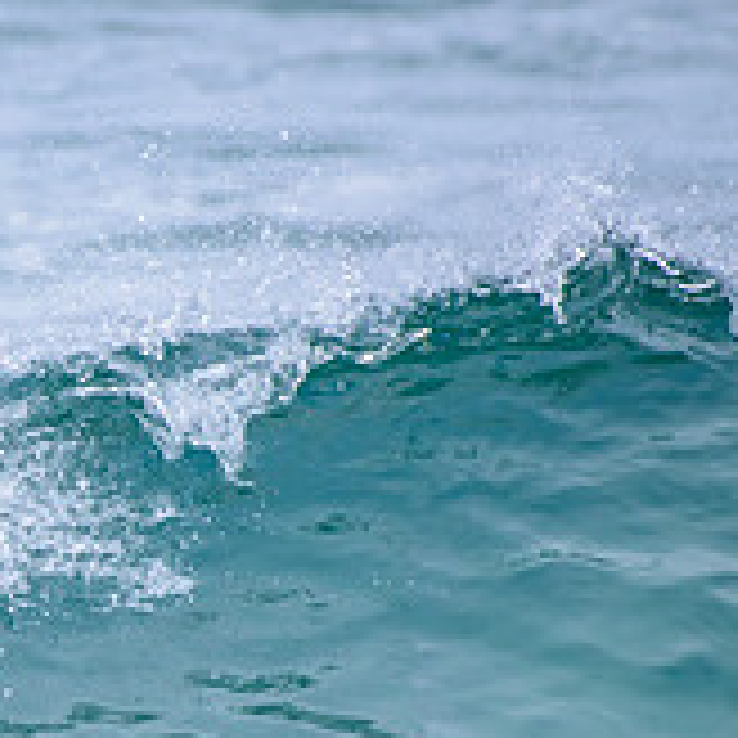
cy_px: 669
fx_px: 44550
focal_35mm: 1847
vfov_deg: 0.9
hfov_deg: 0.9
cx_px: -104
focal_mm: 500
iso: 250
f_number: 5.6
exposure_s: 1/2000
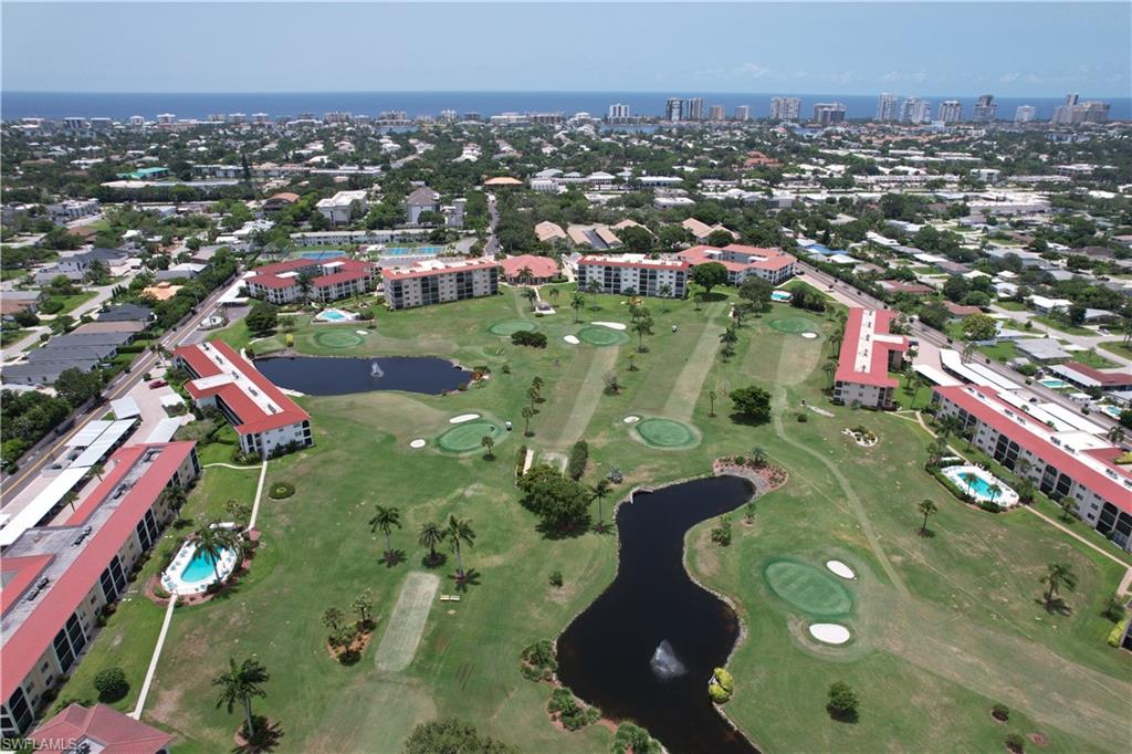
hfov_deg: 78.6
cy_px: 377
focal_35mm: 22
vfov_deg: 57.2
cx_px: 566
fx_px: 692
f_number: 2.8
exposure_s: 1/2500
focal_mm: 8.38
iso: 120
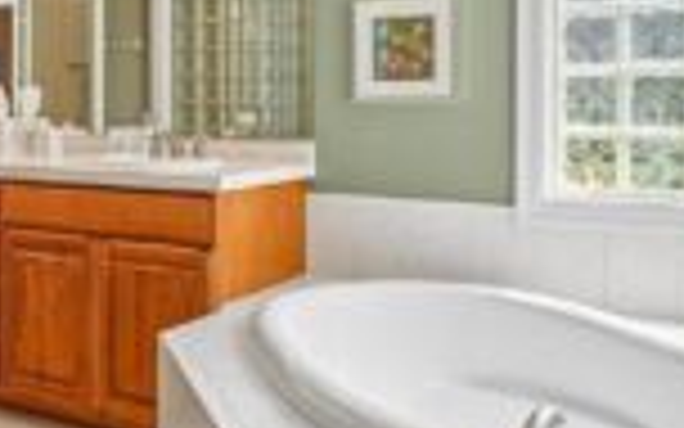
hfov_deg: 45.2
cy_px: 124
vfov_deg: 29.5
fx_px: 802
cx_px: 207
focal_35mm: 43
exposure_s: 1/160
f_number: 8
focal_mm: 16
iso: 1600
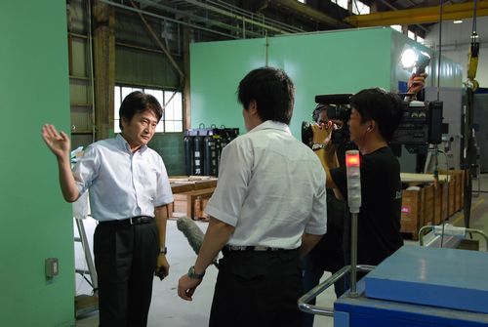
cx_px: 244
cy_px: 164
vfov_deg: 29.0
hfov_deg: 42.3
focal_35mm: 46
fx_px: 631
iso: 720
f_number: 4.2
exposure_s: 1/30
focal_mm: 31
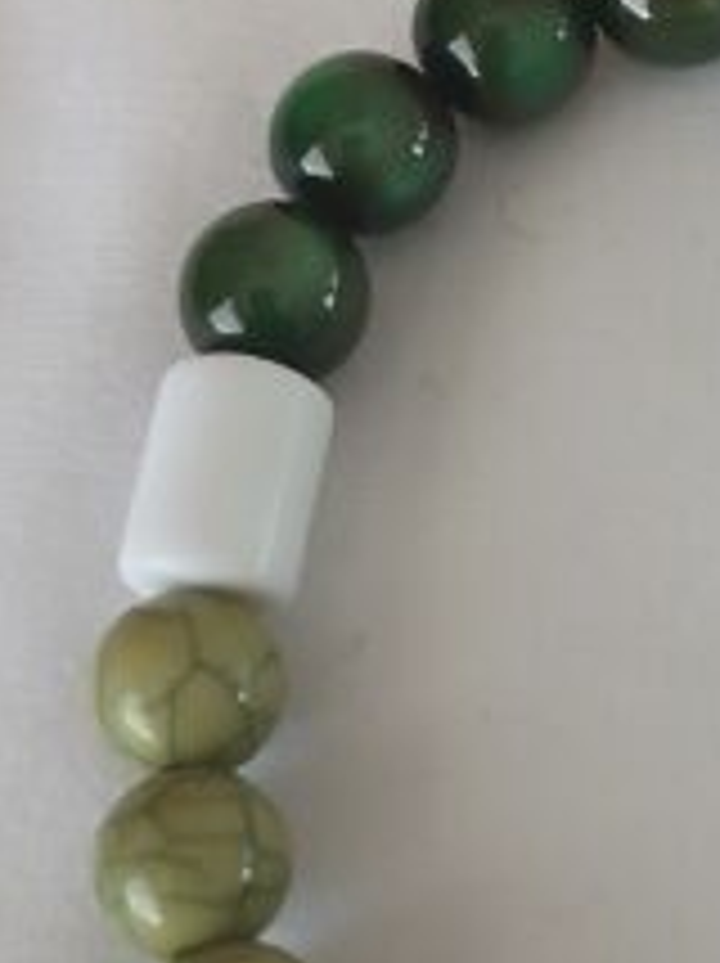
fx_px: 2807
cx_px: 868
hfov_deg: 14.2
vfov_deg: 19.5
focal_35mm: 101
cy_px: 472
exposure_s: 1/33.3
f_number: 1.8
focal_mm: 3.98
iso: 250
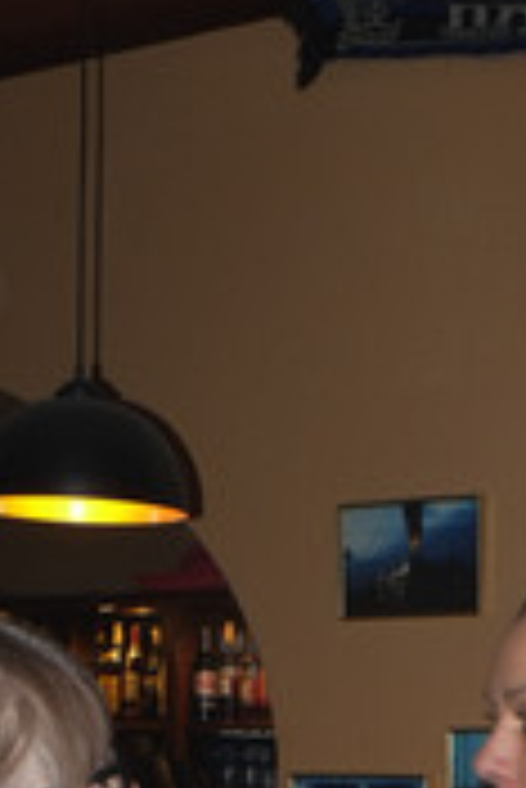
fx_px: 2187
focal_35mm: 100
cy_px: 806
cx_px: 438
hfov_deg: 13.6
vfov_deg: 19.7
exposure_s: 1/15
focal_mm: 23.3
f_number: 6.4
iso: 800
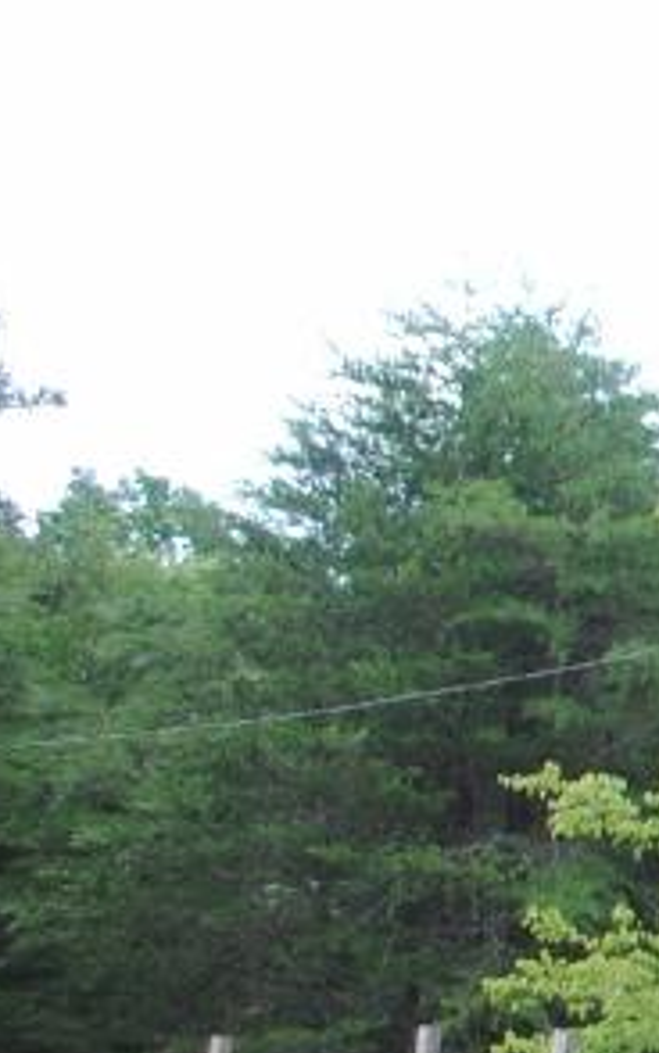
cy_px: 811
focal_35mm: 120
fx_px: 3445
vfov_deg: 17.3
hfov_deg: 8.5
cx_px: 2160
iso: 200
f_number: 3.5
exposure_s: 1/500
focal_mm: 18
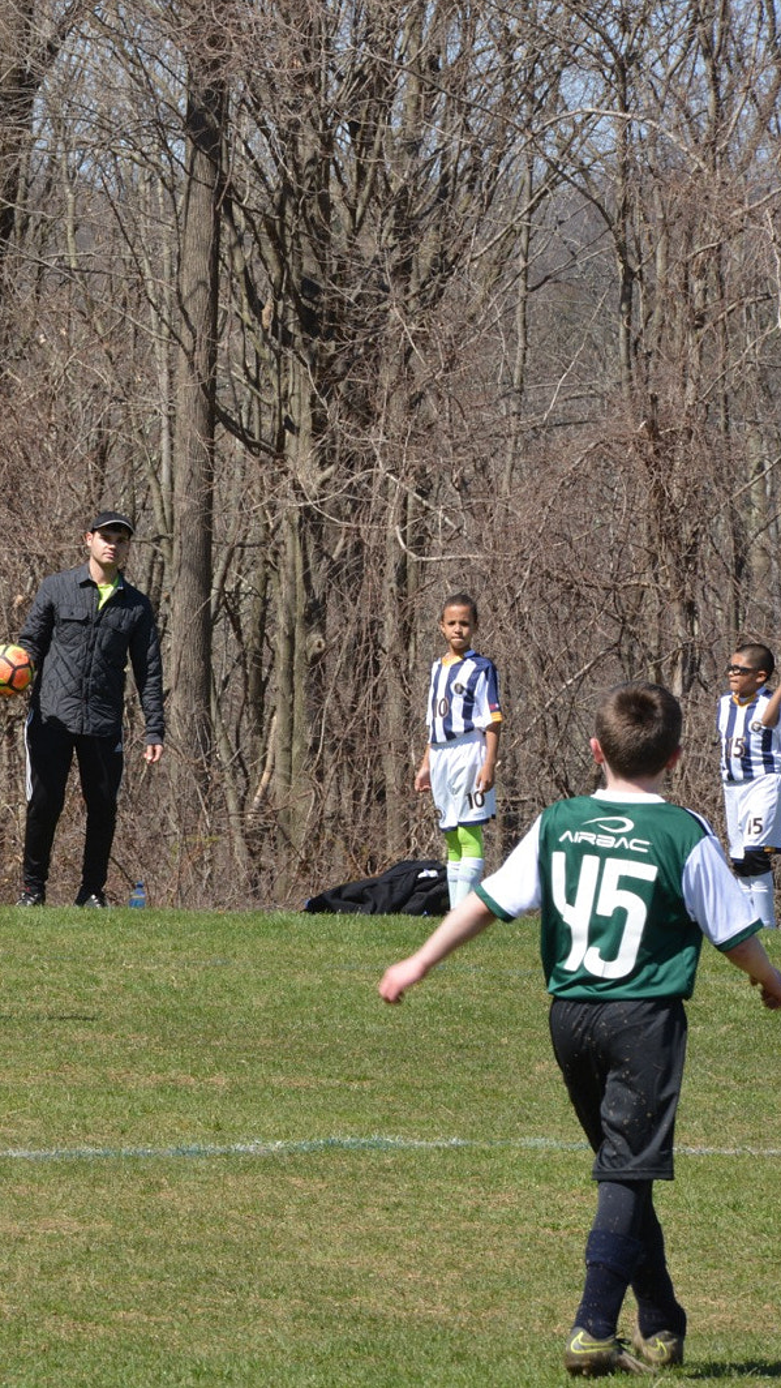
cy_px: 693
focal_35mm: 315
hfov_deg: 3.8
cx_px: -223
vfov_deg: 6.9
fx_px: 11590
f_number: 22
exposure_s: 1/100
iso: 450
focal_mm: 200
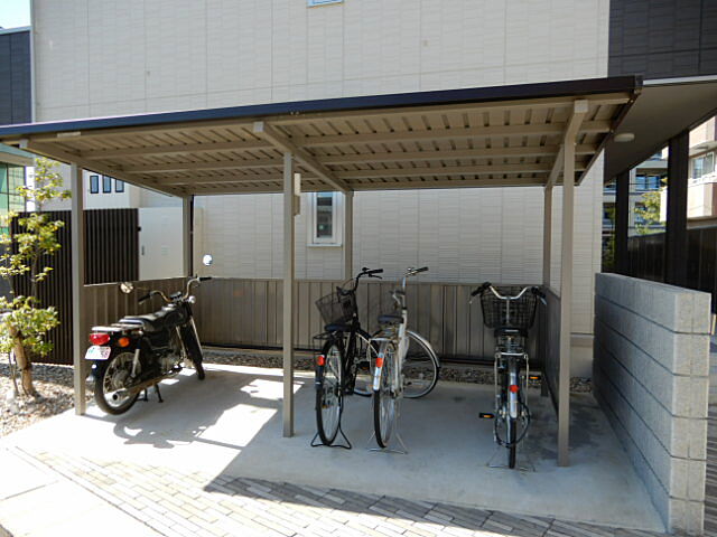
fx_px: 497
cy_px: 268
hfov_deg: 71.6
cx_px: 358
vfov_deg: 56.8
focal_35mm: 24
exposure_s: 1/400
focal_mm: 4.3
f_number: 3.4
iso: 80
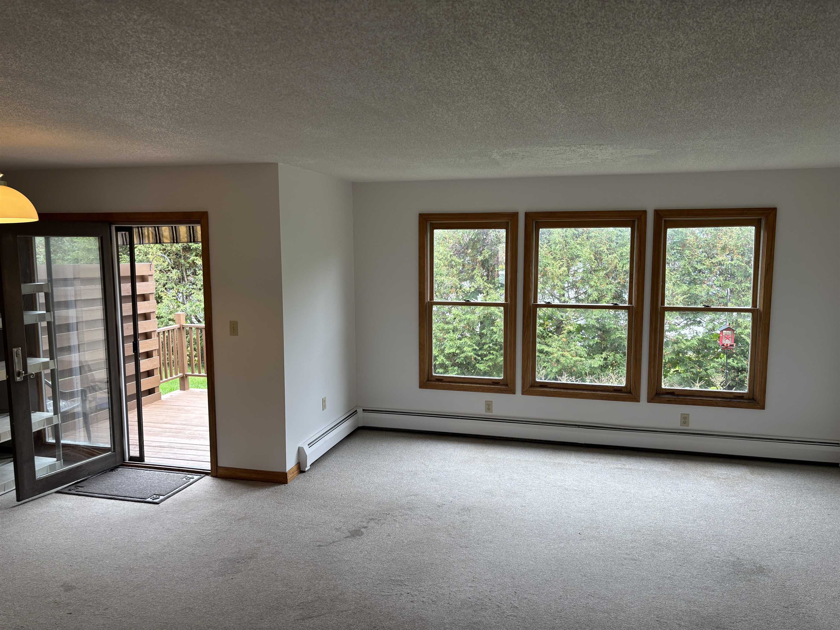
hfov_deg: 67.3
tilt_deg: -5.8
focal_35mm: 26
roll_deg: +0.1
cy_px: 315
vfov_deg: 53.1
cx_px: 420
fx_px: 631
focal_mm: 5.96
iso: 64
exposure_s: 1/120
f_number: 1.6
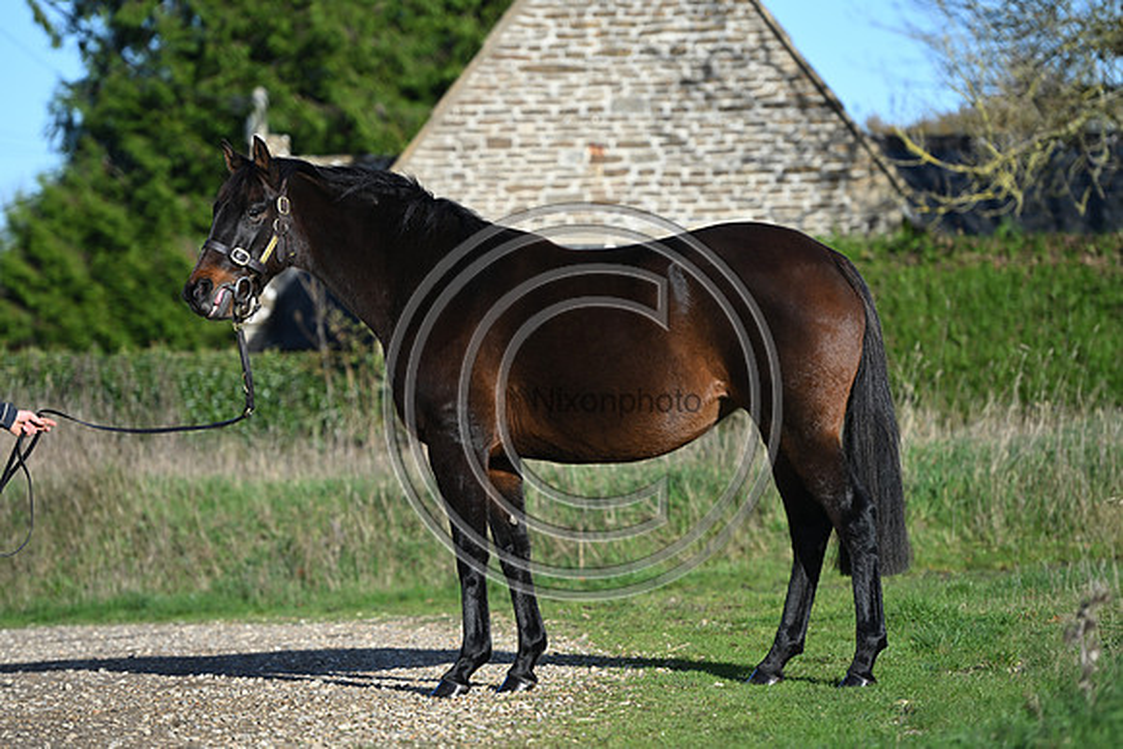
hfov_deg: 12.4
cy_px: 374
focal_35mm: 165
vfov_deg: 8.3
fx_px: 5148
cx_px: 562
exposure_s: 1/1250
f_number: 3.5
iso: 140
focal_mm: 165
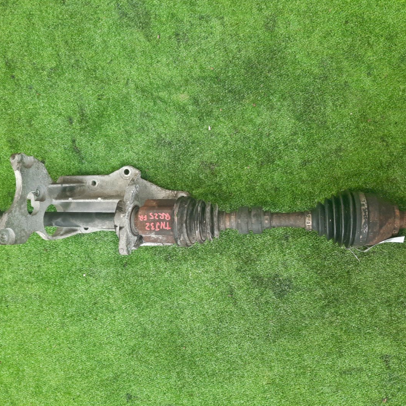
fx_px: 398
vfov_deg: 54.0
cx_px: 197
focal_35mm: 30
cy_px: 204
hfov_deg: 54.0
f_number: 2
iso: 344
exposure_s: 1/50
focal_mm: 4.6
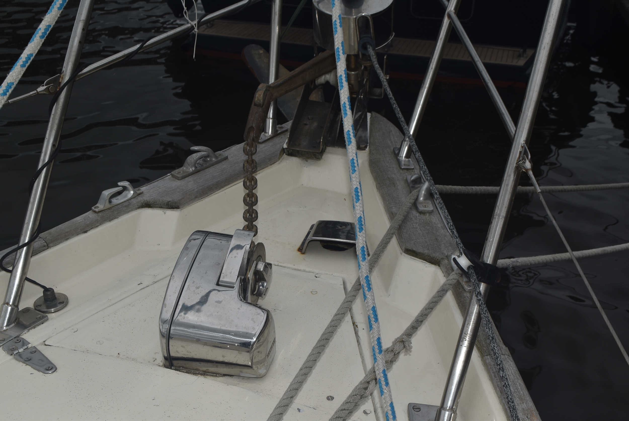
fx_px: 761
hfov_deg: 44.9
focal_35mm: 44
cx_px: 314
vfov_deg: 30.9
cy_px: 210
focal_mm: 29
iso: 100
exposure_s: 1/200
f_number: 11
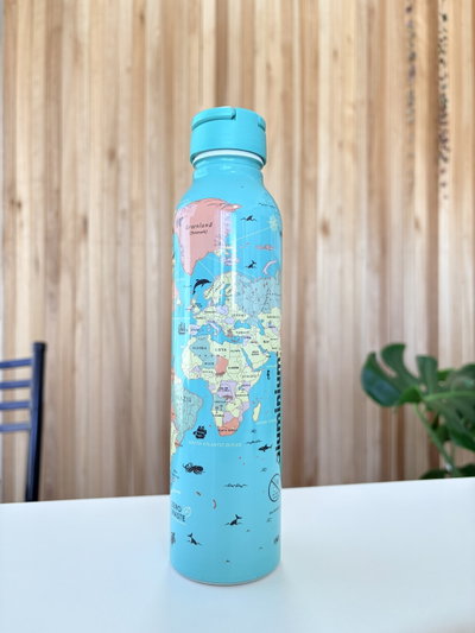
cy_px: 316
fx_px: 476
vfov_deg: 67.3
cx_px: 238
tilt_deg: +1.1
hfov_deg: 53.1
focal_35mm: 26
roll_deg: -0.4
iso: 80
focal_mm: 5.96
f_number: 1.6
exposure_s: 1/121
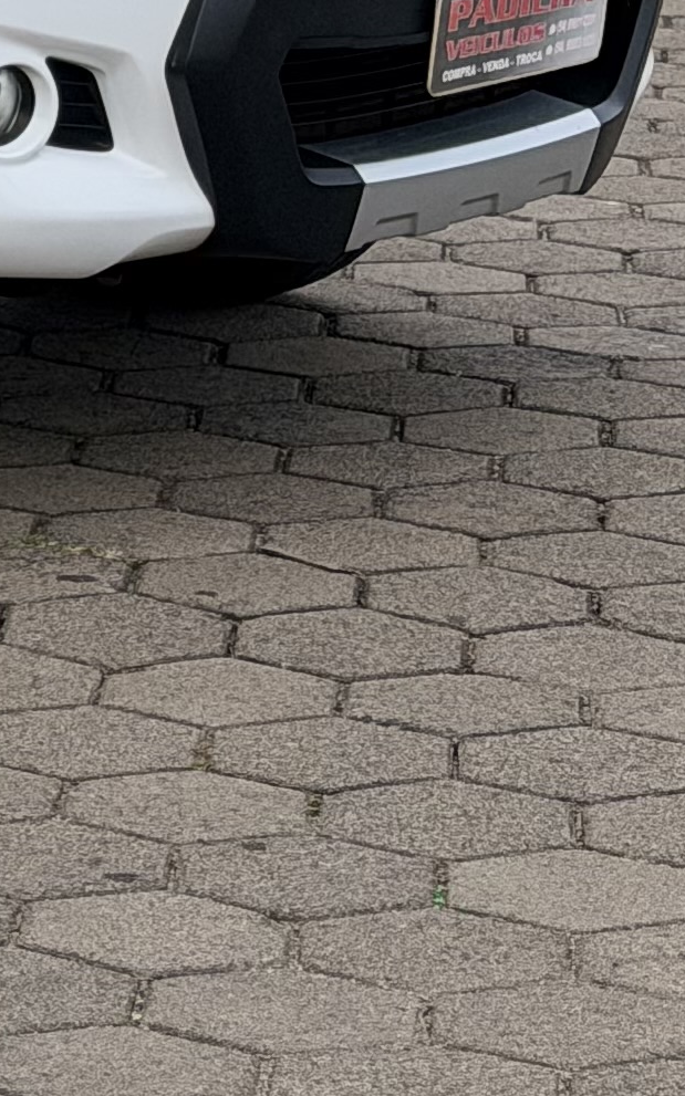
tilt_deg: -2.4
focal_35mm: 207
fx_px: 6186
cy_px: -283
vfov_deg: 10.0
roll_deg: +1.3
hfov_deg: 6.1
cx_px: -975
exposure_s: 1/2208
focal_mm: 6.76
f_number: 1.78
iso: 64
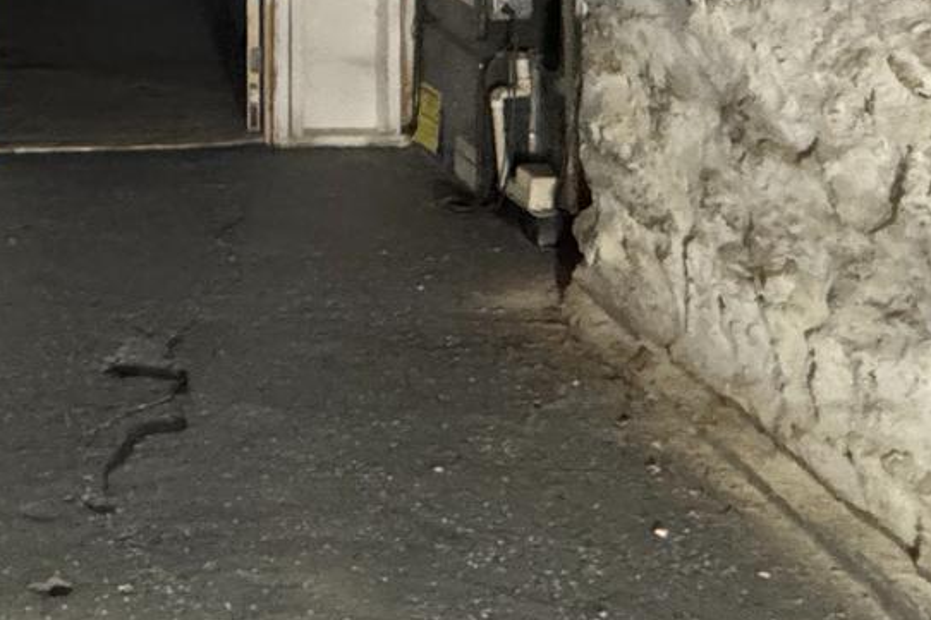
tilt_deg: -12.9
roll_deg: +3.8
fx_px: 1422
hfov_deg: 29.5
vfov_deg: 23.2
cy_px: -50
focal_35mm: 55
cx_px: -263
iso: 800
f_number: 2.2
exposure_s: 1/60
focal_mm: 2.22
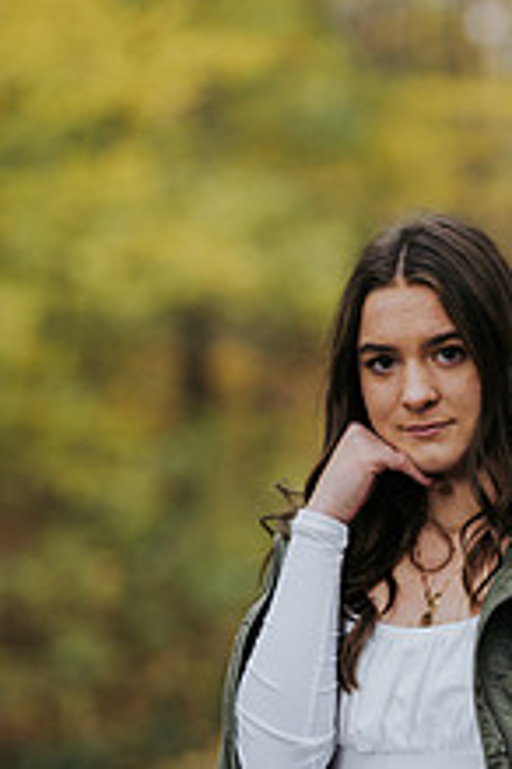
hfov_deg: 7.8
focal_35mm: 175
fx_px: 3733
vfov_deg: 11.7
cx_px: 498
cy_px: 674
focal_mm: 85
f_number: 1.8
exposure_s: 1/125
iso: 250
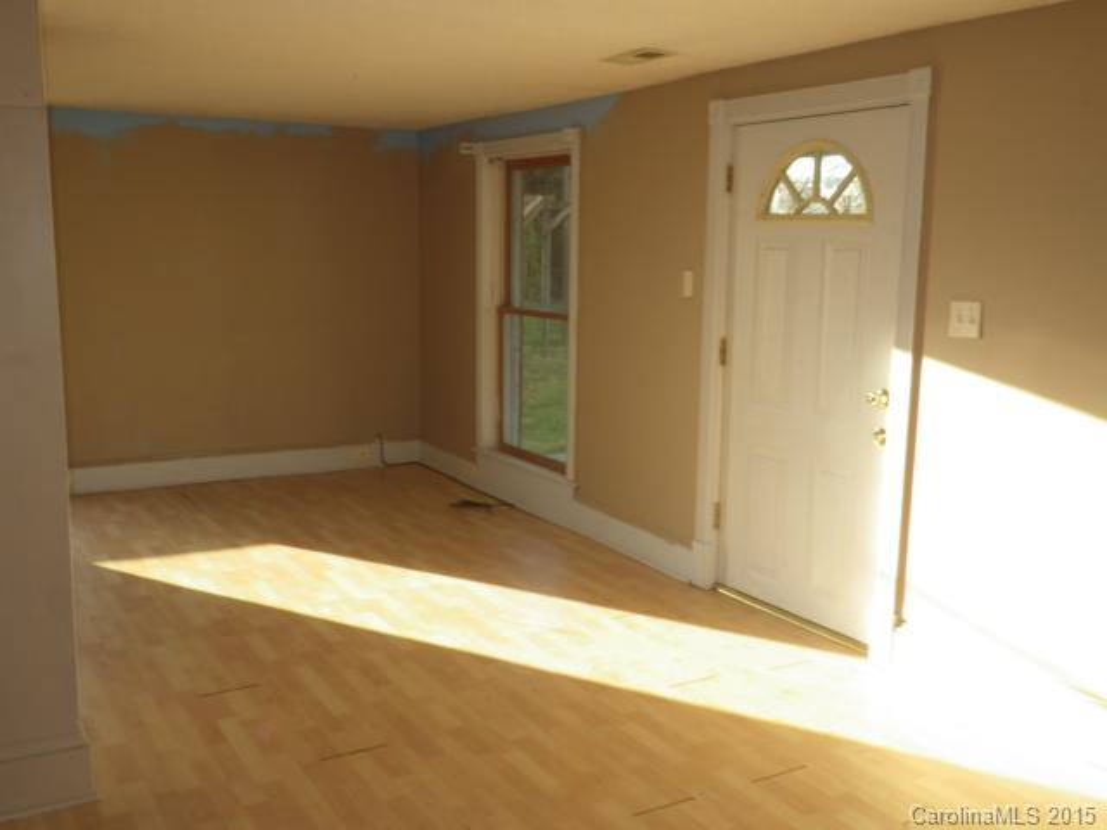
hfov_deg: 54.0
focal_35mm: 34
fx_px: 1087
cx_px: 554
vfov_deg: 41.8
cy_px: 415
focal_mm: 6.1
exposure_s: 1/50
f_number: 3.8
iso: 125
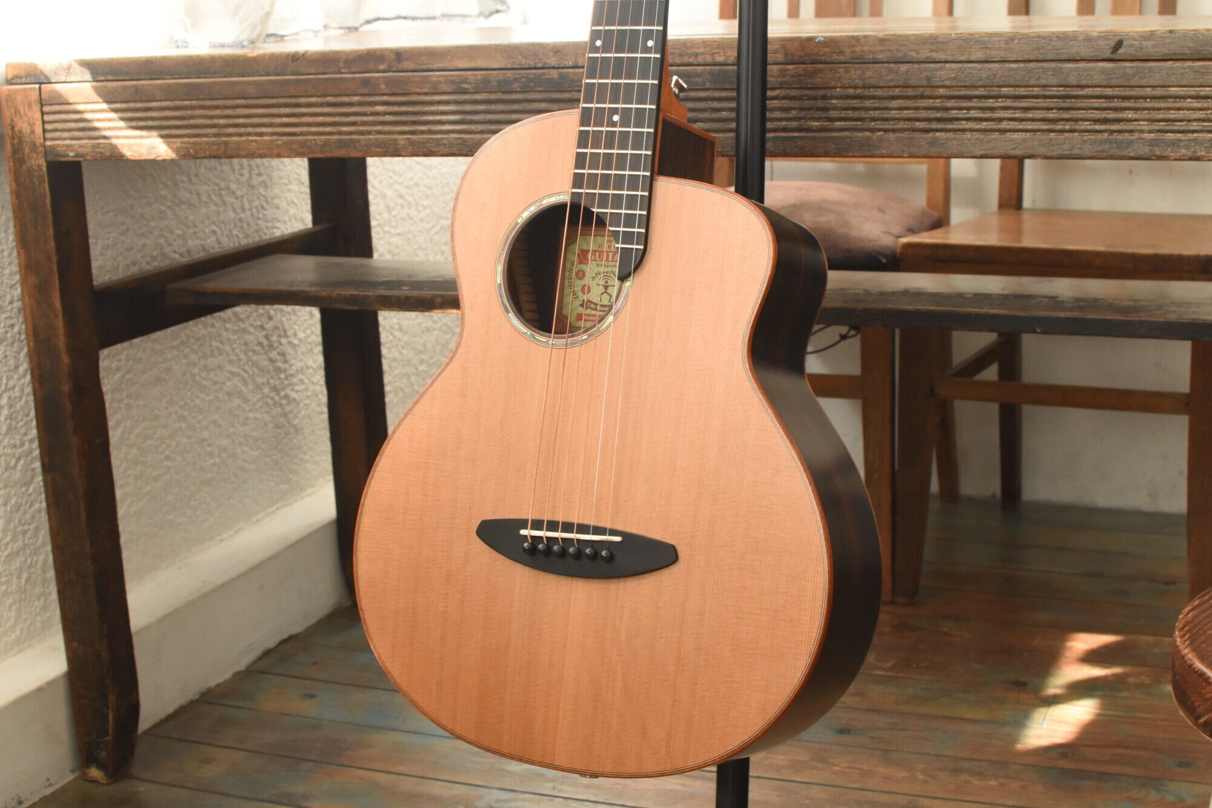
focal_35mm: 52
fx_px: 1767
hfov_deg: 37.9
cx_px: 606
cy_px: 404
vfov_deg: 25.7
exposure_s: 1/60
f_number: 9
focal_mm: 35
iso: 1800
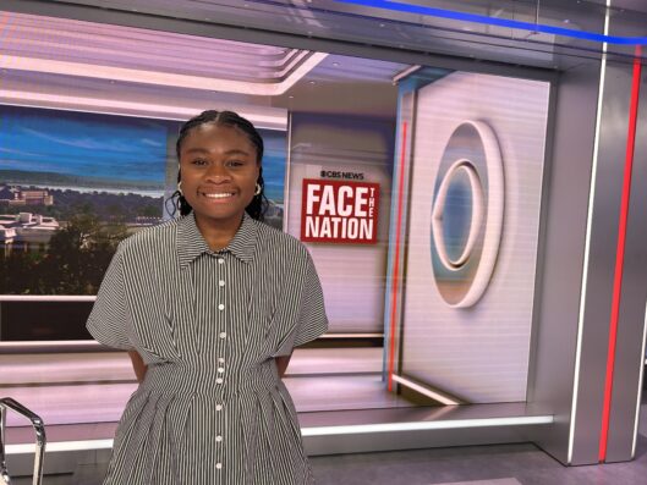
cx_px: 324
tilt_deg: -2.9
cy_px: 242
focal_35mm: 26
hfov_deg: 67.3
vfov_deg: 53.1
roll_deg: -2.5
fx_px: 486
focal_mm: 5.7
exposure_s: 1/117
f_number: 1.5
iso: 80
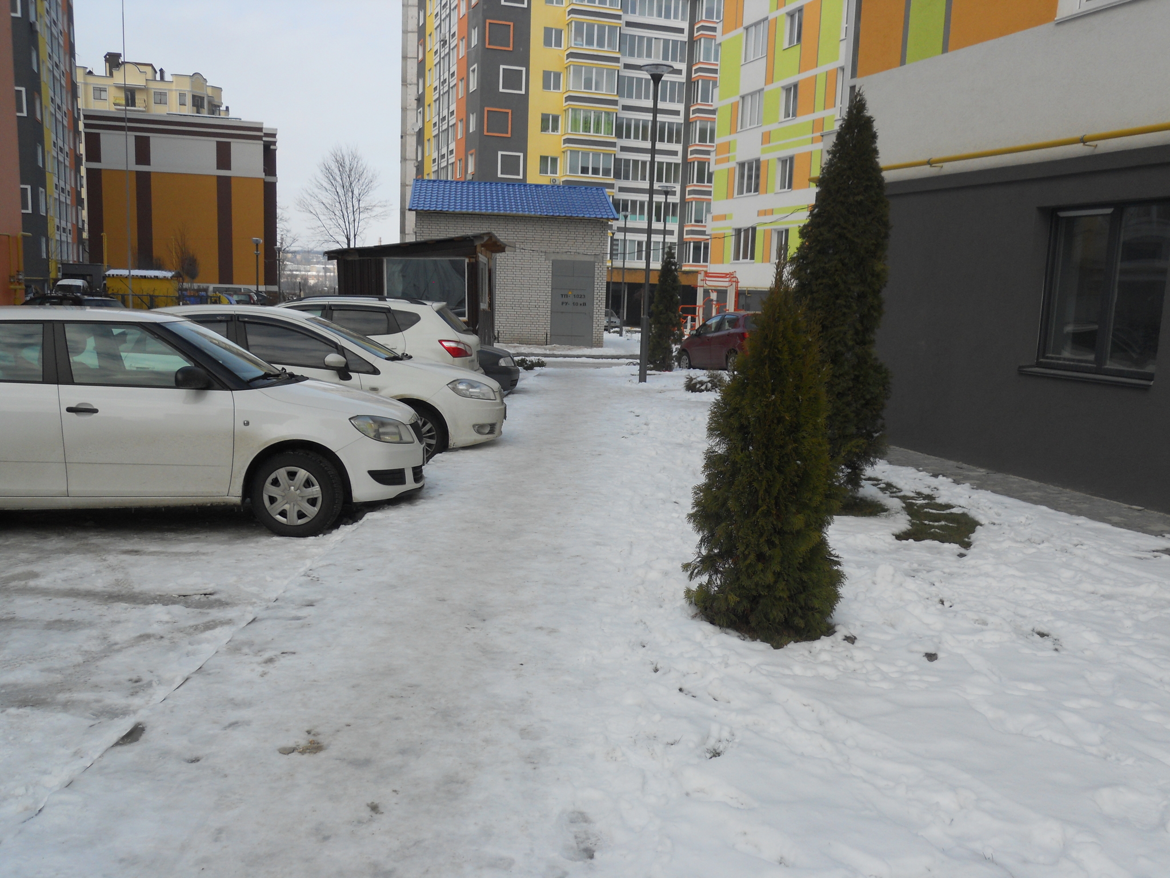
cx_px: 585
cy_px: 439
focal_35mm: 32
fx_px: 1082
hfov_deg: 56.8
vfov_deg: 44.2
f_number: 2.8
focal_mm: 5.7
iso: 80
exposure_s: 1/640
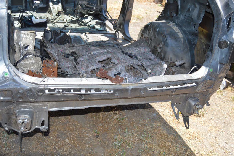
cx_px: 117
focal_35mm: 36
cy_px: 78
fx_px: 234
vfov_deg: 36.8
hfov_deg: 53.2
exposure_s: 1/200
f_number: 5
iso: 100
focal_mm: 24
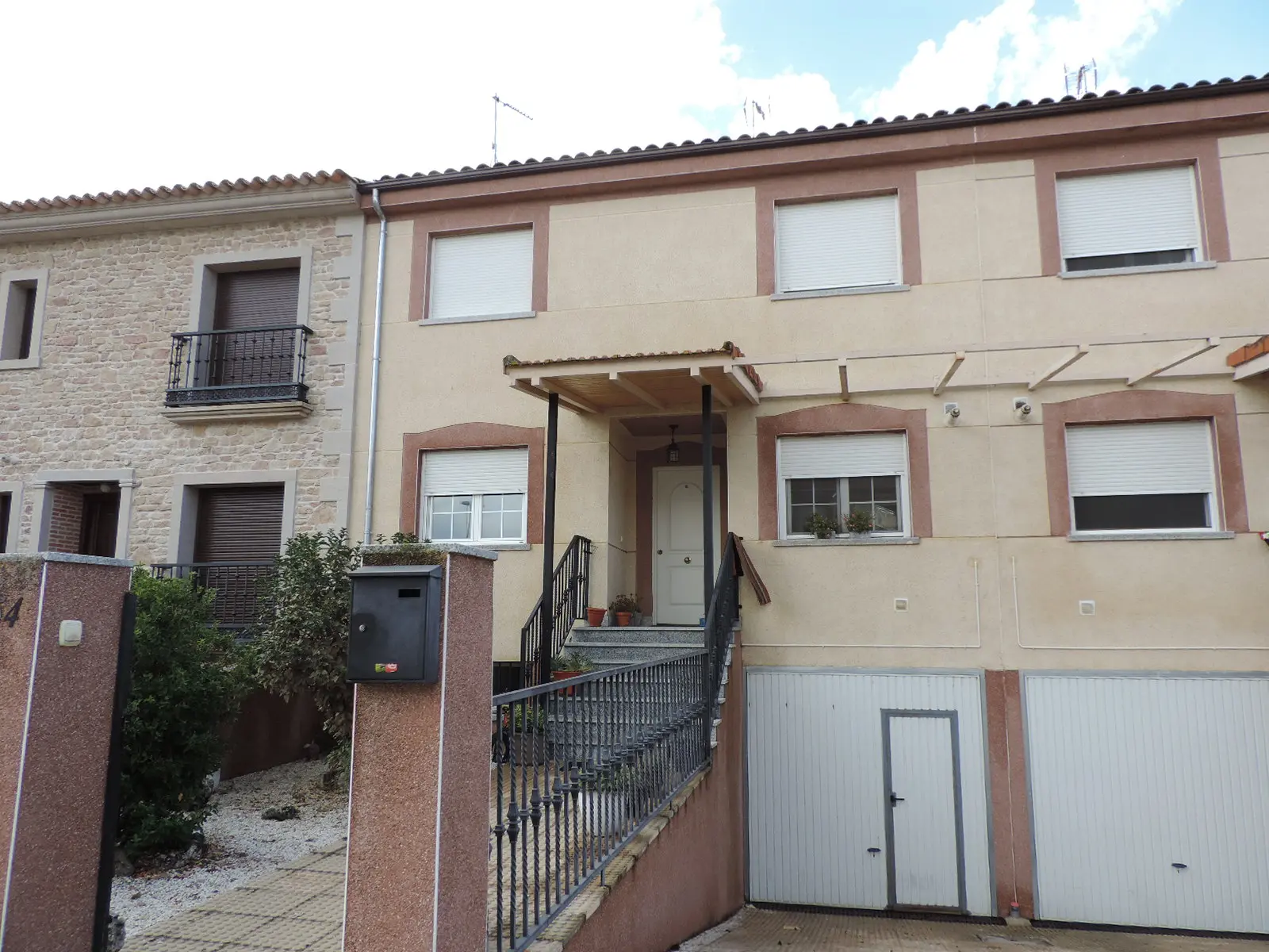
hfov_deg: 71.6
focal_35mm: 24
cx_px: 634
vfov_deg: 56.8
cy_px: 476
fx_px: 880
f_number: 3
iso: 80
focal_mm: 4.3
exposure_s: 1/320
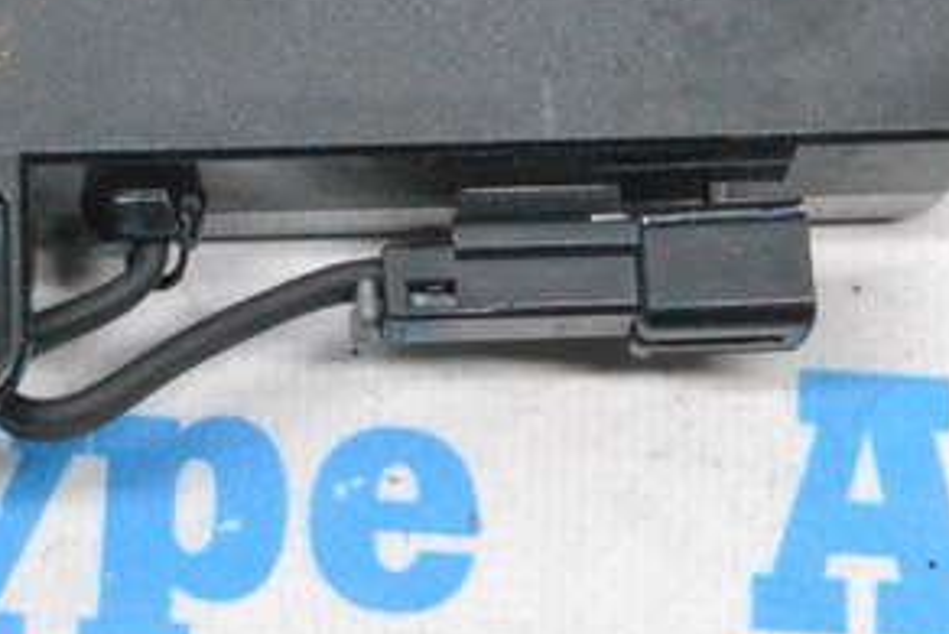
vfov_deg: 8.5
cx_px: 202
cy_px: -346
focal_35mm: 158
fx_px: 4167
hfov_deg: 12.9
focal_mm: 30
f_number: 11
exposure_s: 1/125
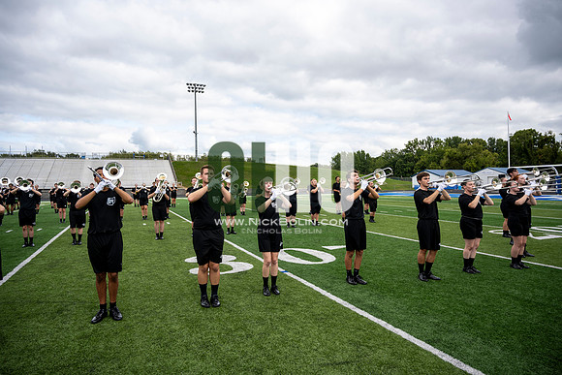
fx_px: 375
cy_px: 188
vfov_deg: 53.2
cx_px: 281
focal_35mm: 24
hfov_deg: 73.7
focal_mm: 24
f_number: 4
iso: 200
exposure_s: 1/800
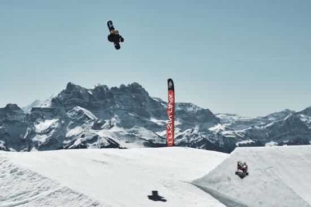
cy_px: 104
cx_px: 156
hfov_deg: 19.8
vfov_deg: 13.3
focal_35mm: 103
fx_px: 890
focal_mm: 68.7
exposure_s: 1/2000
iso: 400
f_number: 8
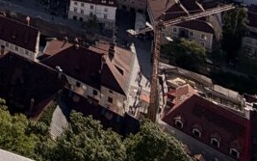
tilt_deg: -6.4
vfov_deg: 15.9
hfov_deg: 23.4
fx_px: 399
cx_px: -179
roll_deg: +0.2
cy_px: -188
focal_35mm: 57
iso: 20
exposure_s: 1/1368
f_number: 2.2
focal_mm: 2.22
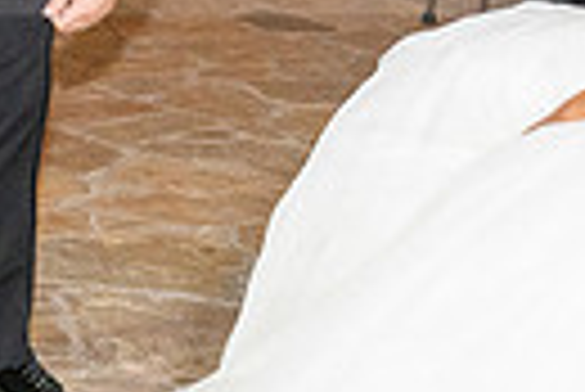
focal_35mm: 170
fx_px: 2766
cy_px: -92
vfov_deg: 8.0
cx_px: 171
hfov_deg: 12.1
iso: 1600
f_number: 4
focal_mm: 38
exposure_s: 1/160
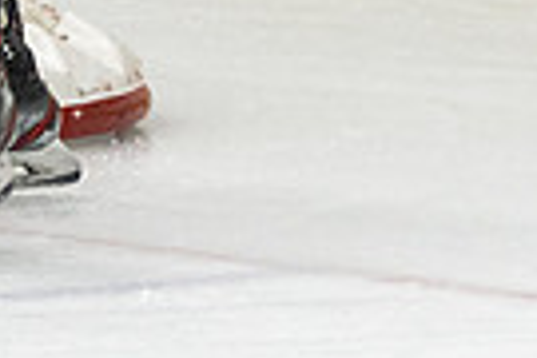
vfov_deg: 1.8
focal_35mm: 769
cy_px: -425
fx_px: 11470
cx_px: 42
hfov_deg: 2.7
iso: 1250
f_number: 2.8
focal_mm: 85
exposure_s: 1/400
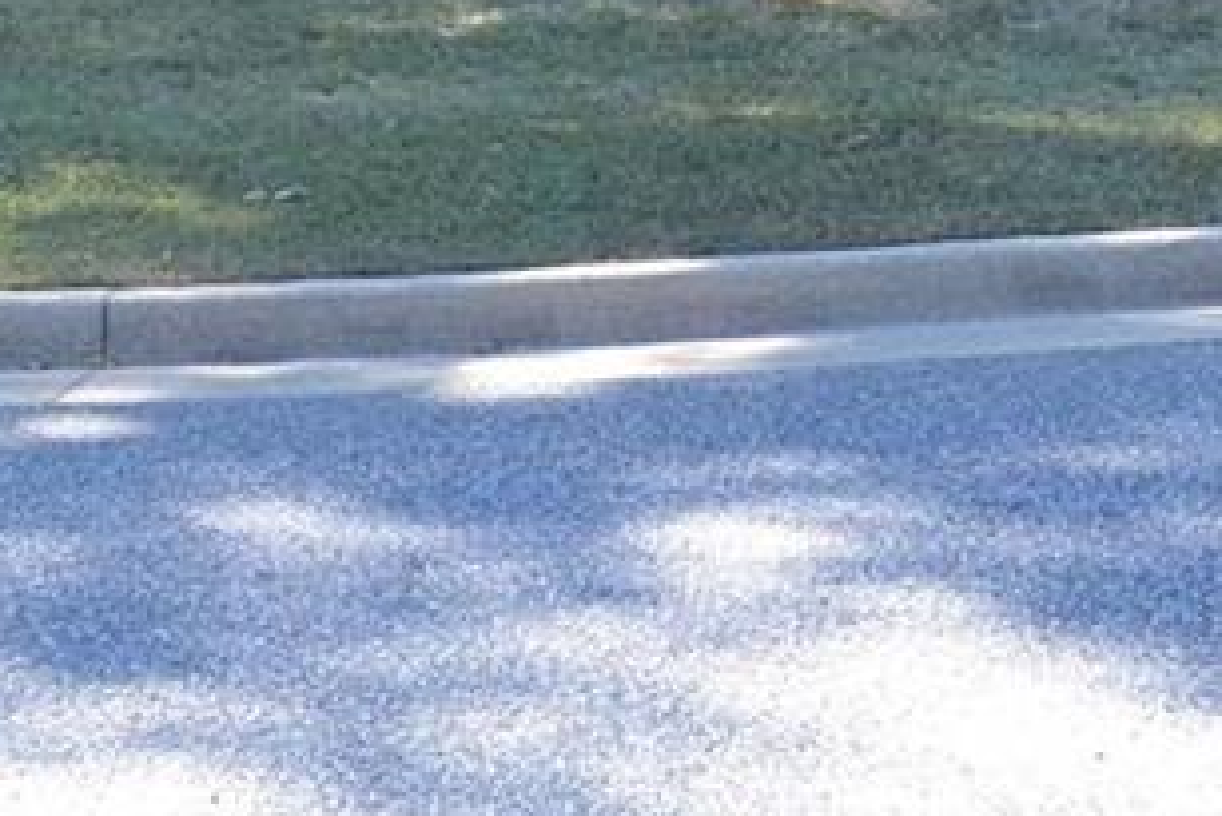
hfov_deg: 22.4
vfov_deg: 14.1
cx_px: 943
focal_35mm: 90
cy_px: -470
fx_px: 3056
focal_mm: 18
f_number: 5.6
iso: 200
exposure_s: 1/125
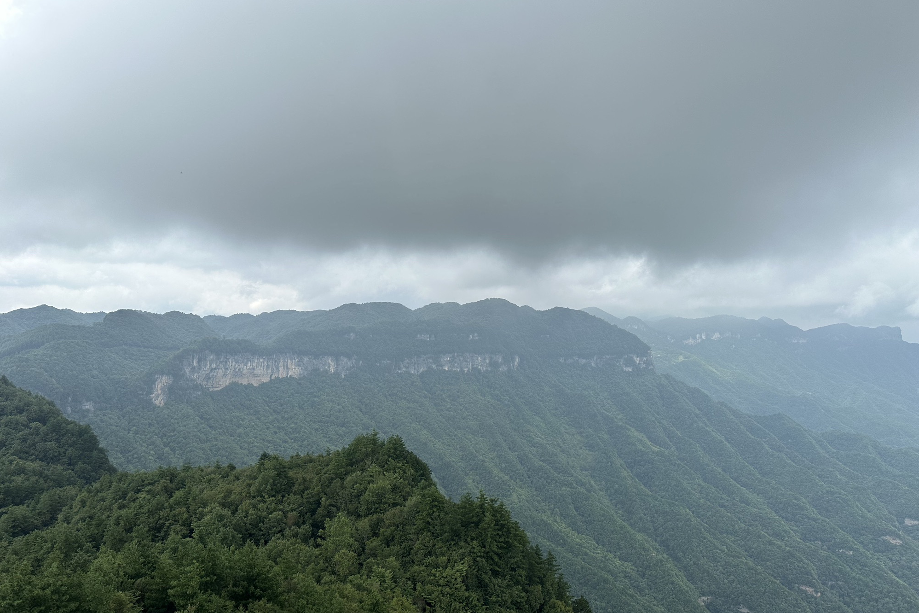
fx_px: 638
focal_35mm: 25
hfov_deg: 71.5
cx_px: 459
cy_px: 336
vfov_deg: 51.2
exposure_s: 1/3155
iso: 80
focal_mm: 6.86
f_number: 1.78
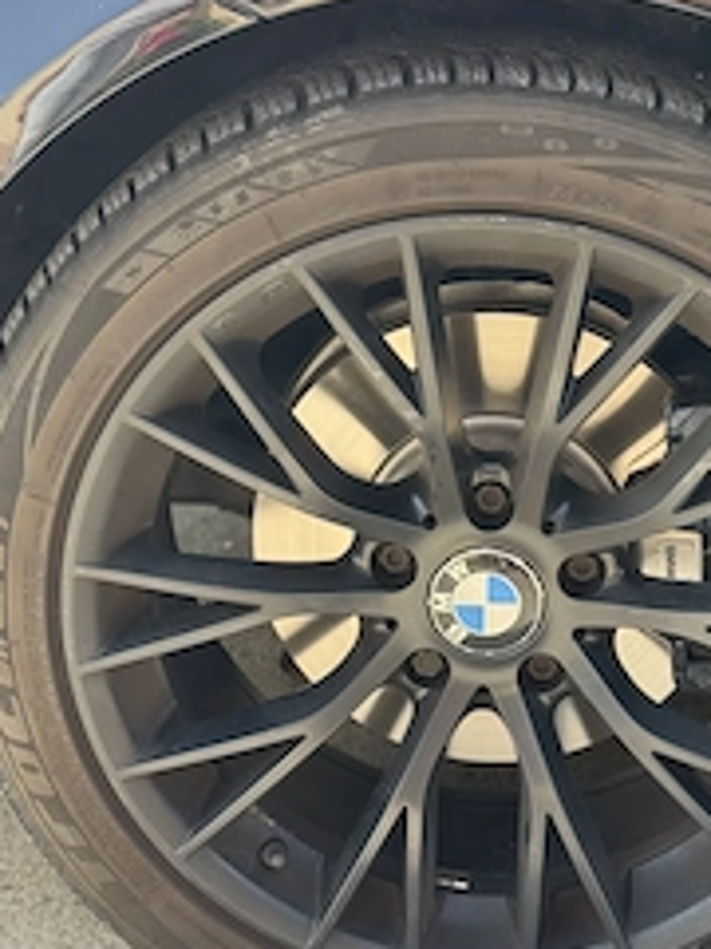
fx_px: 2191
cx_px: 541
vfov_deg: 24.4
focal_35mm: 80
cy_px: 403
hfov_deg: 18.3
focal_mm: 6.76
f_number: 1.78
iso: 64
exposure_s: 1/420
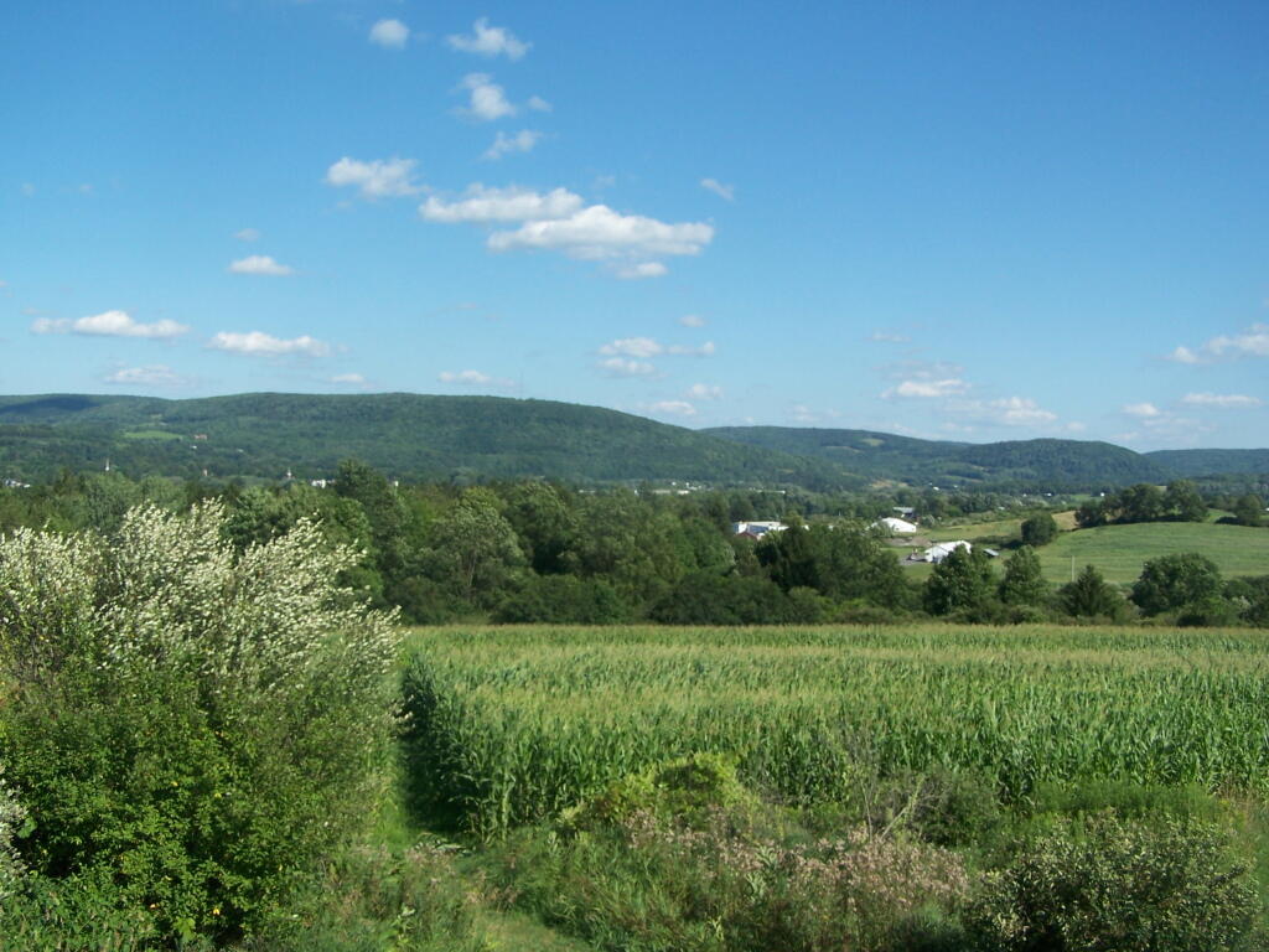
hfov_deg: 49.0
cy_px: 476
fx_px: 1393
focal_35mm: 38
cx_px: 634
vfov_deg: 37.7
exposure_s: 1/800
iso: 80
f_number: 4
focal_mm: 6.3
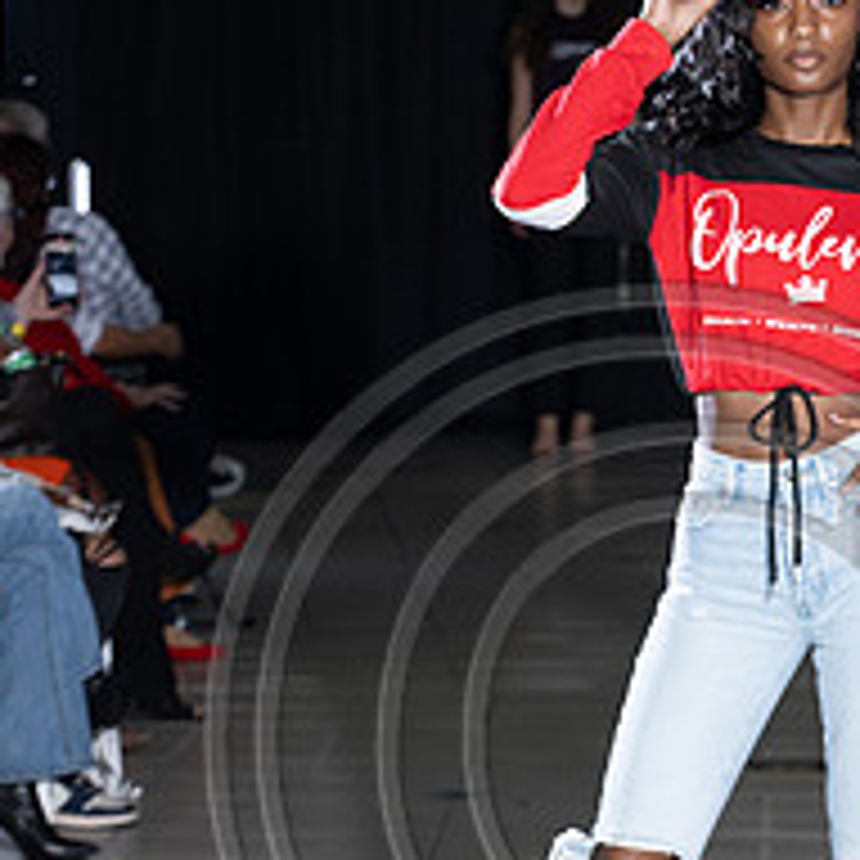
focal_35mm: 232
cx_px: 662
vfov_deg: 7.5
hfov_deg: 7.5
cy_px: 734
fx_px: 6521
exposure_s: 1/160
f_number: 6.3
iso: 1250
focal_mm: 116
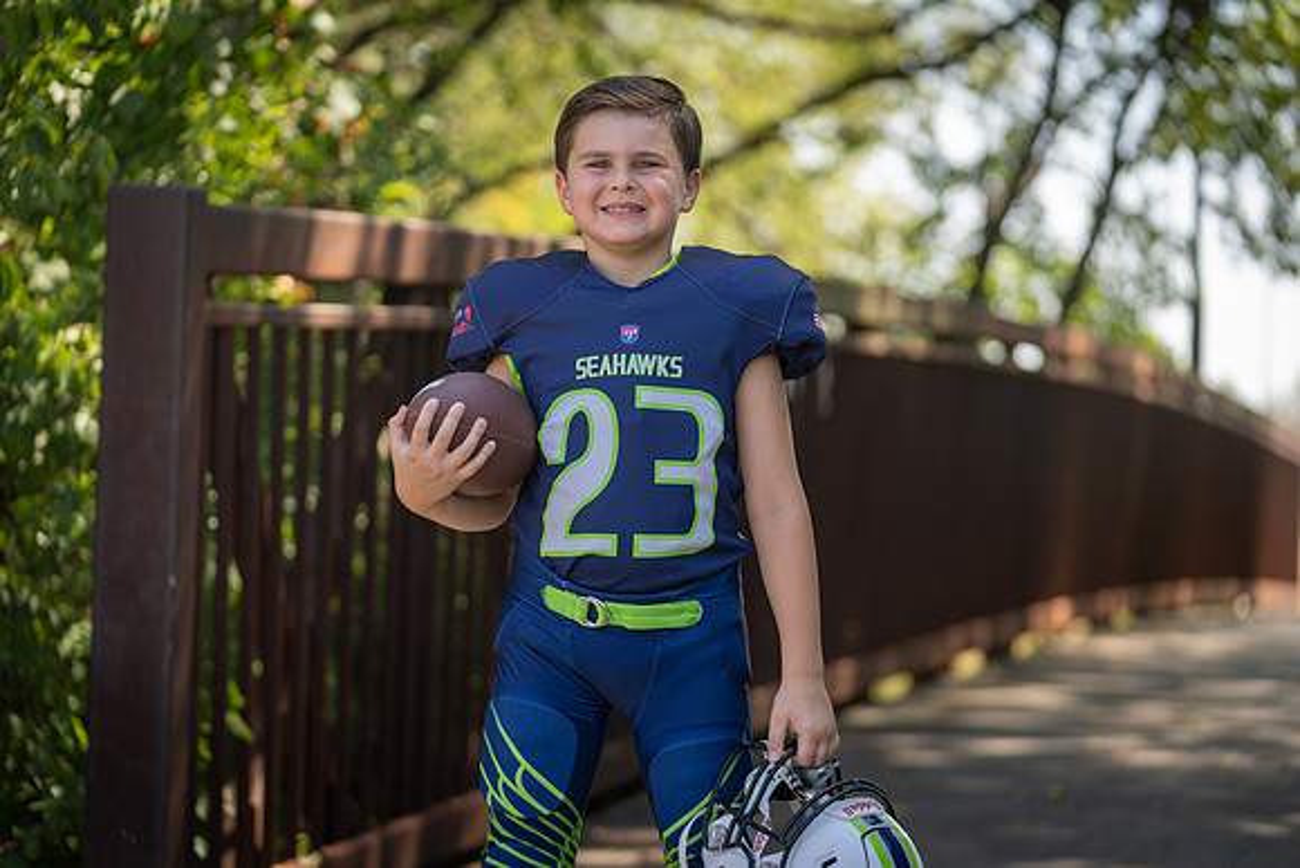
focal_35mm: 107
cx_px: 650
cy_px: 434
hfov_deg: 19.1
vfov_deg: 12.8
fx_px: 3865
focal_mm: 107
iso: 100
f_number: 2.8
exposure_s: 1/320
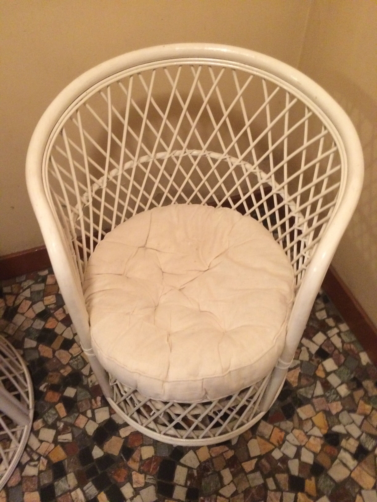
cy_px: 251
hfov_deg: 48.2
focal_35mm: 29
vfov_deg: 61.7
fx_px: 421
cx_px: 188
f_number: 2.2
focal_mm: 4.15
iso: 400
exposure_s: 1/17
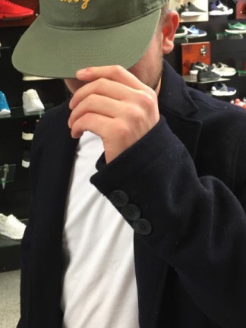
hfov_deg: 33.6
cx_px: 115
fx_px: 407
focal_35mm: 43
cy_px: 112
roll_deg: +3.7
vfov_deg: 43.3
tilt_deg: -9.4
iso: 100
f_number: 2.2
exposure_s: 1/33
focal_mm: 4.15
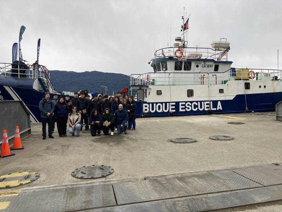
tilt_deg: -3.0
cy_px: 106
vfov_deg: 49.7
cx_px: 141
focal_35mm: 28
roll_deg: +0.8
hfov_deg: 63.4
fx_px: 228
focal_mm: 3.99
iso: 20
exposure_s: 1/264
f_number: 1.8
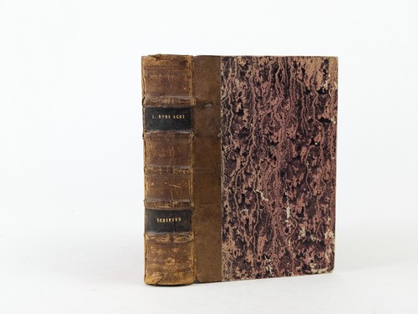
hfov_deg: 39.6
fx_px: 580
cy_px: 157
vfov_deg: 30.3
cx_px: 209
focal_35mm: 48
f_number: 1.85
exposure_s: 1/99.9
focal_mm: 6.81
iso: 113
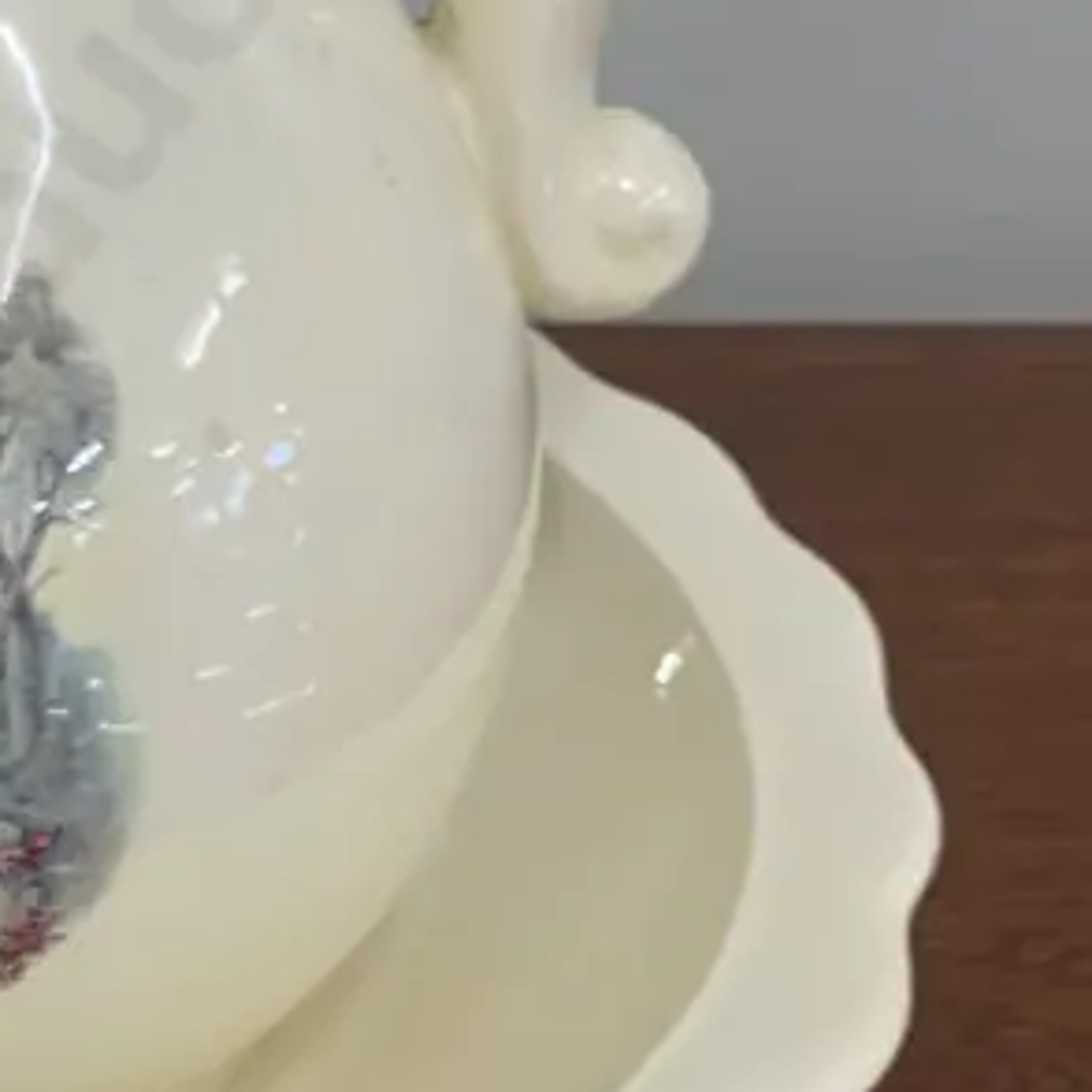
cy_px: 386
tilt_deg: -28.9
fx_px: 2855
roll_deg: -0.2
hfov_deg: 20.7
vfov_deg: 21.6
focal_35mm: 80
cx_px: -97
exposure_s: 1/50
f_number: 1.8
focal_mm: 4.25
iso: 50
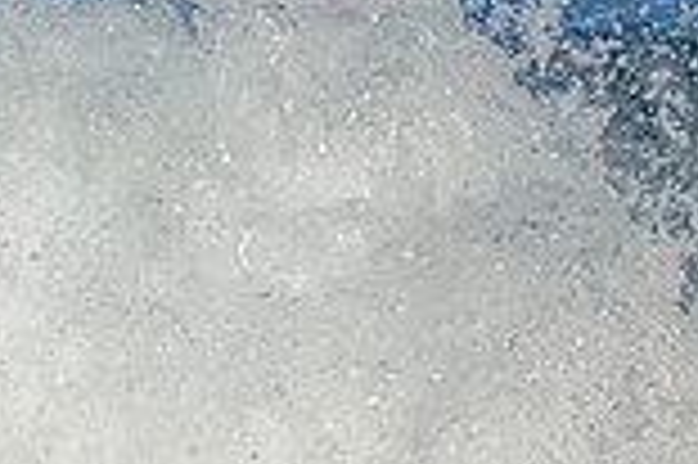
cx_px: -580
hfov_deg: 0.5
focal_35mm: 3786
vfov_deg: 0.4
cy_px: 754
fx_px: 73328
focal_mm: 800
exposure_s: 1/2000
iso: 160
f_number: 6.3
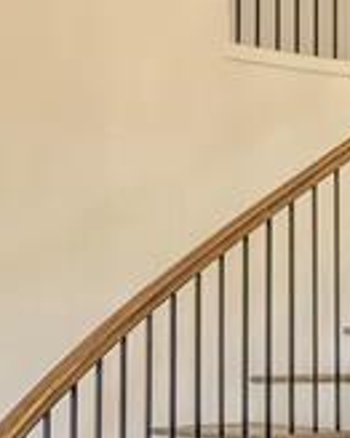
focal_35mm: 82
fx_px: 1063
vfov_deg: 23.2
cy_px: 286
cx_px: 617
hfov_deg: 16.0
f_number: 3.5
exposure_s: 1/8
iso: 200
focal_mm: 14
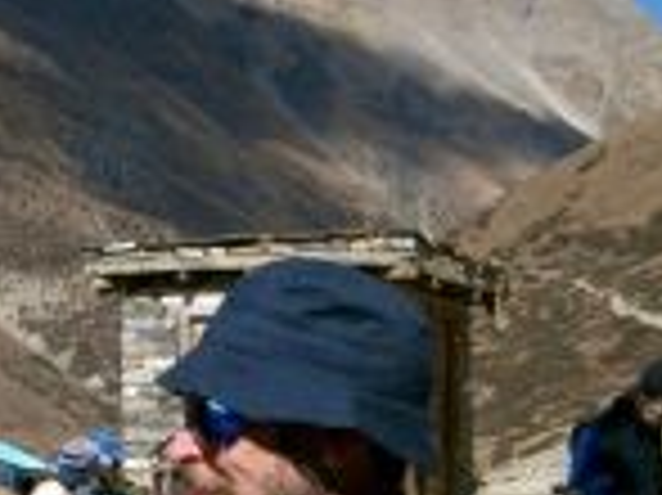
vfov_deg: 13.0
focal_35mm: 113
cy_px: 428
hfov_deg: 17.4
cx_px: 227
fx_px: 2159
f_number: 4.8
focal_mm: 8
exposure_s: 1/1000
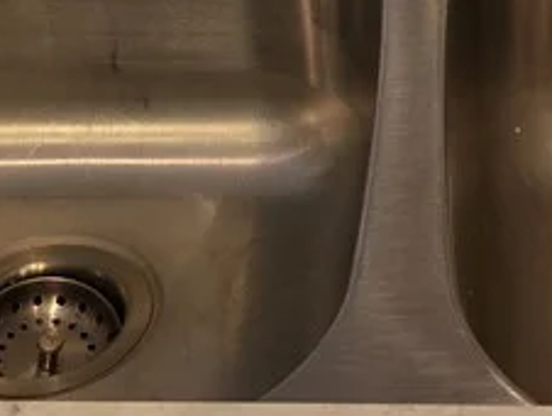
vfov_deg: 13.7
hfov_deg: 18.8
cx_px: 349
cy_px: -147
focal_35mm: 104
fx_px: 1660
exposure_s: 1/120
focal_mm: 6.3
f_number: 1.7
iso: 320
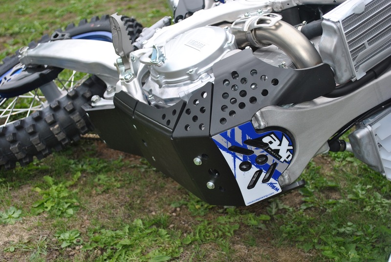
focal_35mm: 51
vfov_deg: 26.6
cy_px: 131
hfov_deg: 38.8
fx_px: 555
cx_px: 196
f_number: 5
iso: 125
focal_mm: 34
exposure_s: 1/125
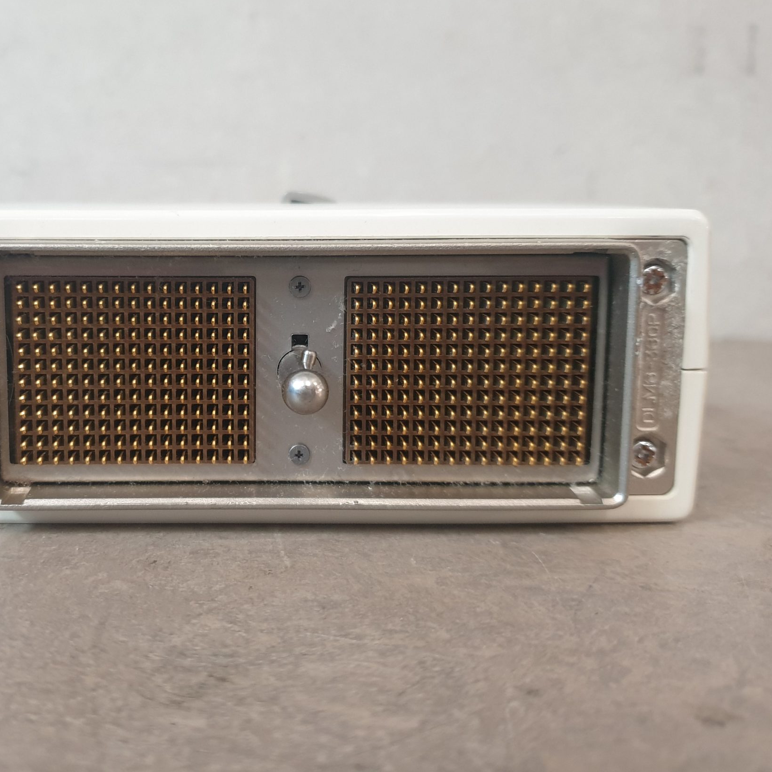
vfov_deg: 45.9
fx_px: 908
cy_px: 320
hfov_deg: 45.3
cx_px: 249
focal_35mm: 36
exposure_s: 1/50
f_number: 1.5
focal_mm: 4.3
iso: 200
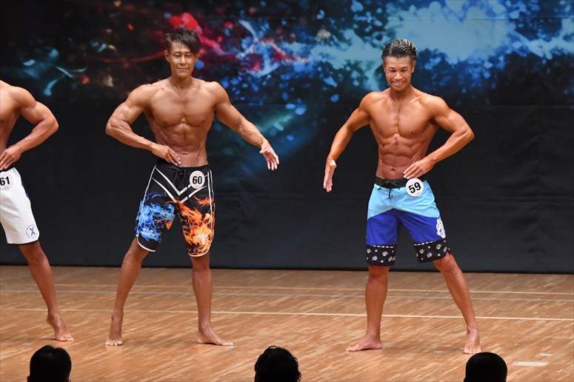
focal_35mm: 270
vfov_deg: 5.1
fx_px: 4303
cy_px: 191
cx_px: 287
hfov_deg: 7.6
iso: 8000
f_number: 5.6
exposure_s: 1/400
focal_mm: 180
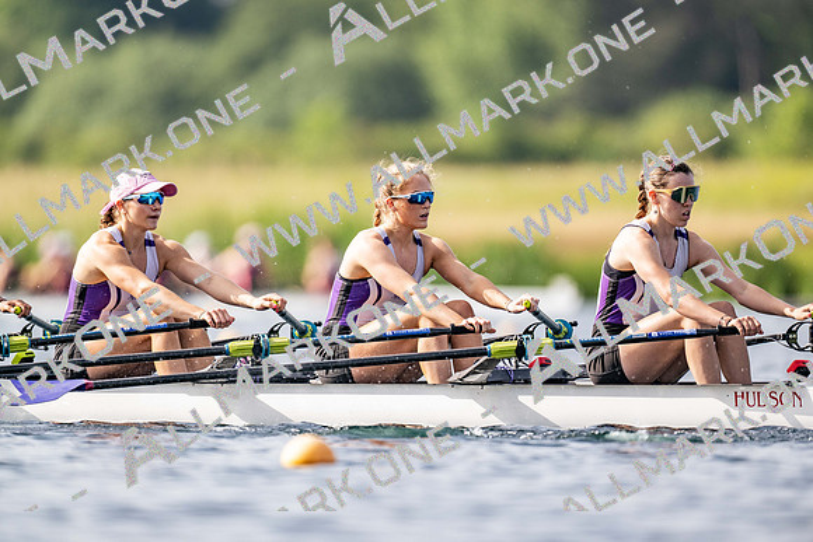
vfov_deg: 2.3
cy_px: 271
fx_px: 13553
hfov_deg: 3.4
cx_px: 406
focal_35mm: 600
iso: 220
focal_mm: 600
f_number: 4
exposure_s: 1/2500
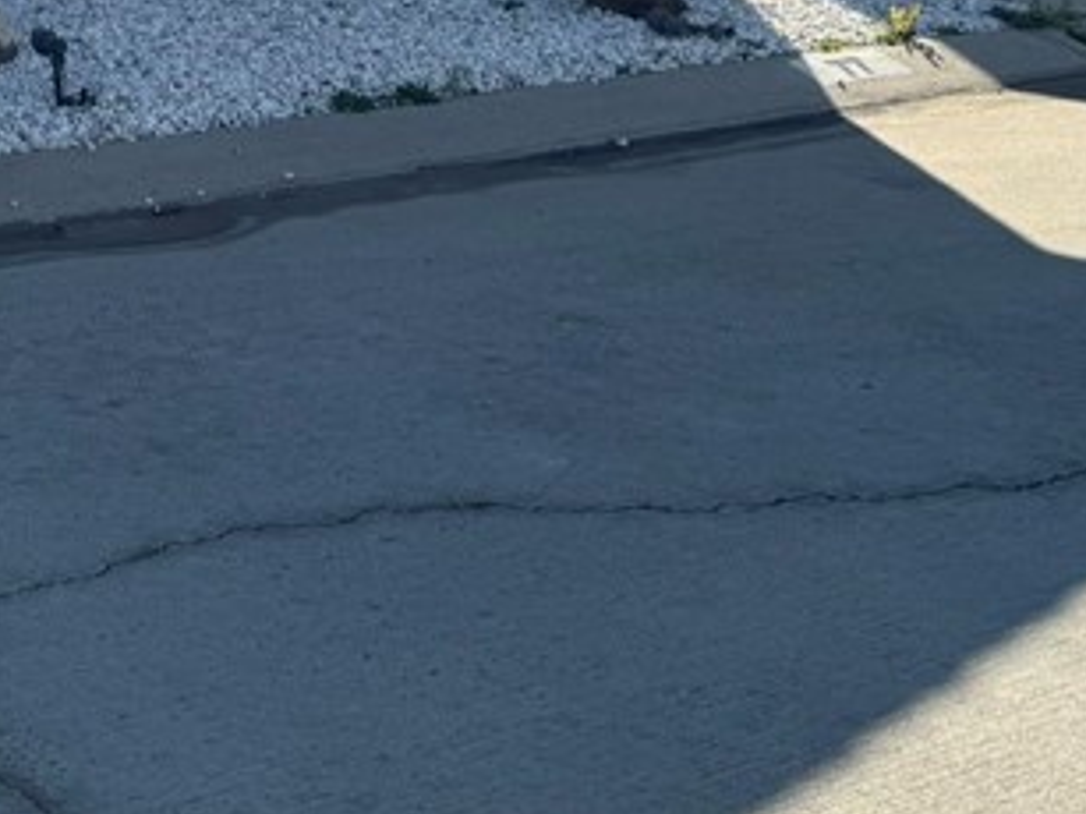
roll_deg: +1.9
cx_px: -131
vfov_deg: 17.1
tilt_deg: -3.2
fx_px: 2509
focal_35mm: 80
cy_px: -308
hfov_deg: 22.9
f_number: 1.78
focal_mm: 6.76
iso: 80
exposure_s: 1/4950
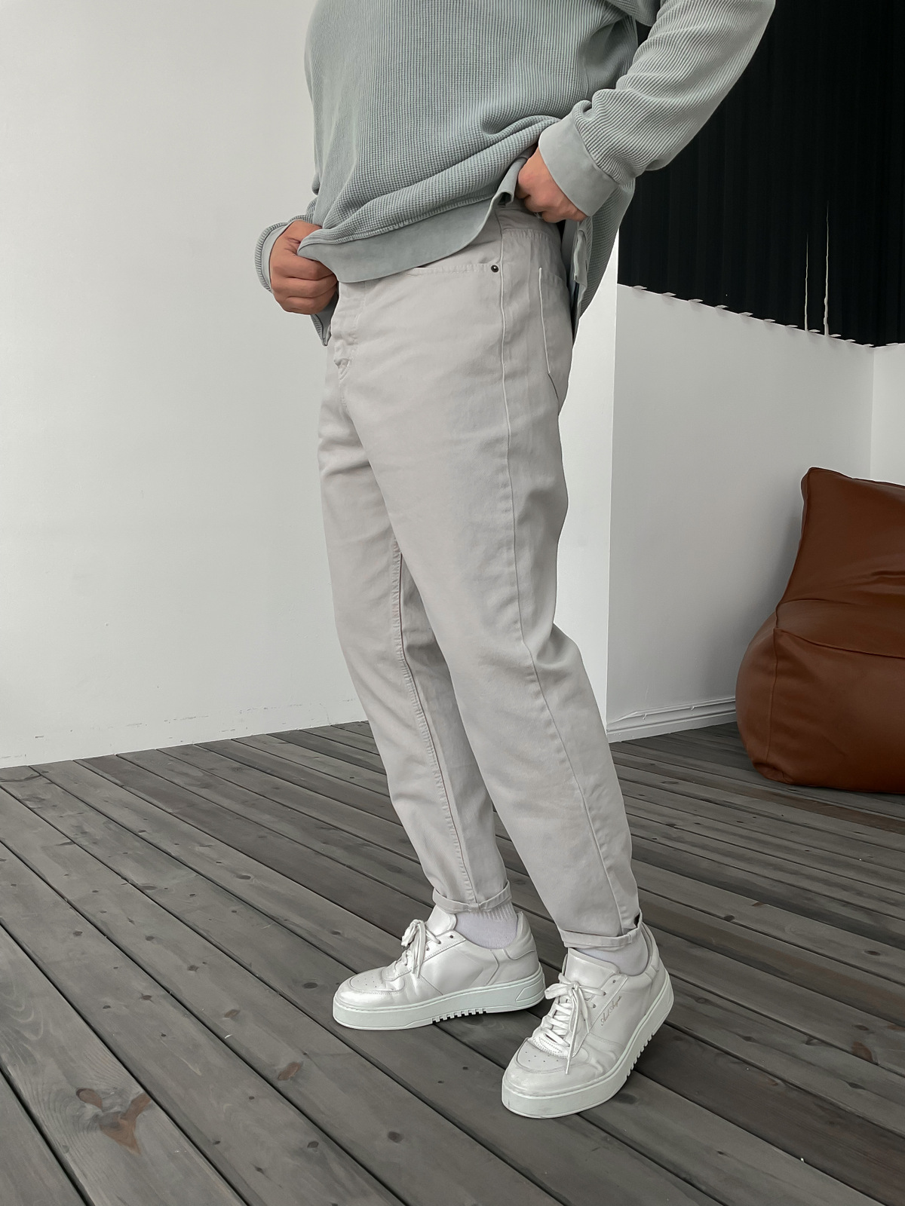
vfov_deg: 61.7
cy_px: 603
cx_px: 452
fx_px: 1011
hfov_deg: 48.2
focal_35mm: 29
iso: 32
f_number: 1.8
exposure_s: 1/120
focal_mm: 3
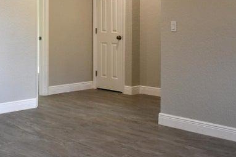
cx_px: 49
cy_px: 22
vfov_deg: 21.5
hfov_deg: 31.6
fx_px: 406
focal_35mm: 62
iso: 800
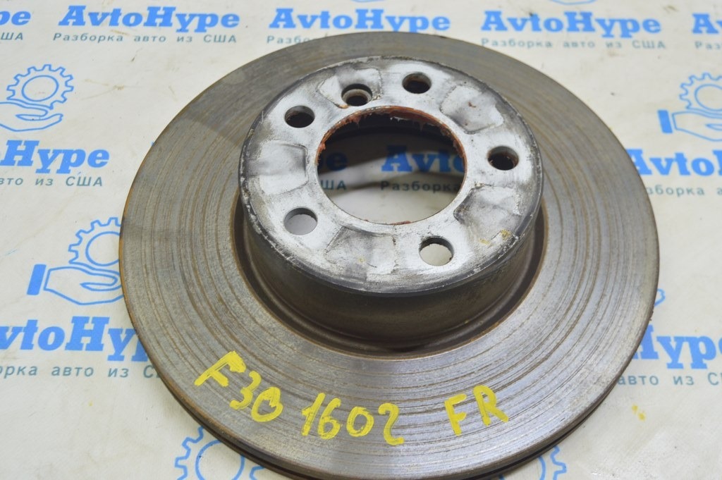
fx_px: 812
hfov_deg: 48.0
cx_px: 361
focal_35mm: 40
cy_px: 240
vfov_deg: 33.0
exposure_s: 1/20
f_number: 5.6
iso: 400
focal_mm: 27
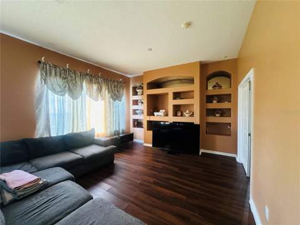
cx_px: 150
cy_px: 112
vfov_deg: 85.7
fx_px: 121
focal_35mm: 14
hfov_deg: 102.1
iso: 320
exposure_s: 1/60
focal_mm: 2.22
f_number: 2.2
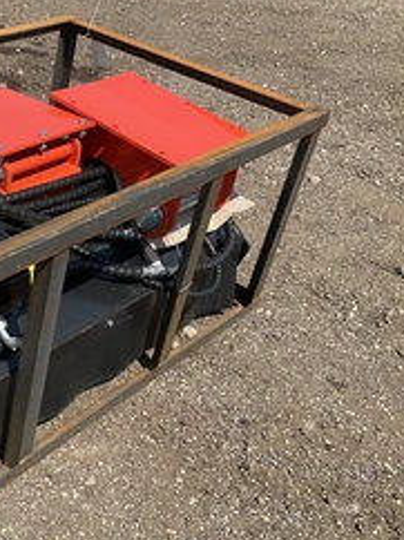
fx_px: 748
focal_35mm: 48
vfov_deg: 39.7
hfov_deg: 28.2
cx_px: -7
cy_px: 272
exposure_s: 1/1279
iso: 25
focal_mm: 3
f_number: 1.8
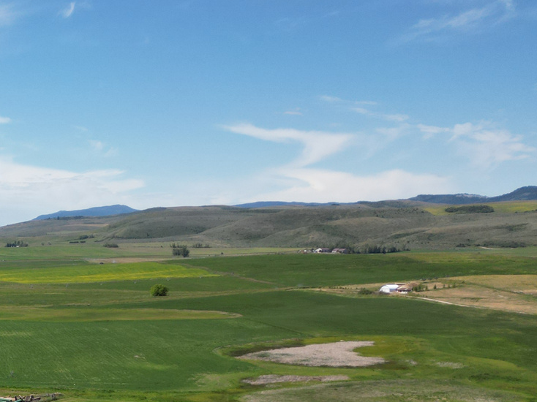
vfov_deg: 20.4
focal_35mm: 67
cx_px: -111
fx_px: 1039
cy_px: 496
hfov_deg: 25.8
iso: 130
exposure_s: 1/3200
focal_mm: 6.72
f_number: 1.7
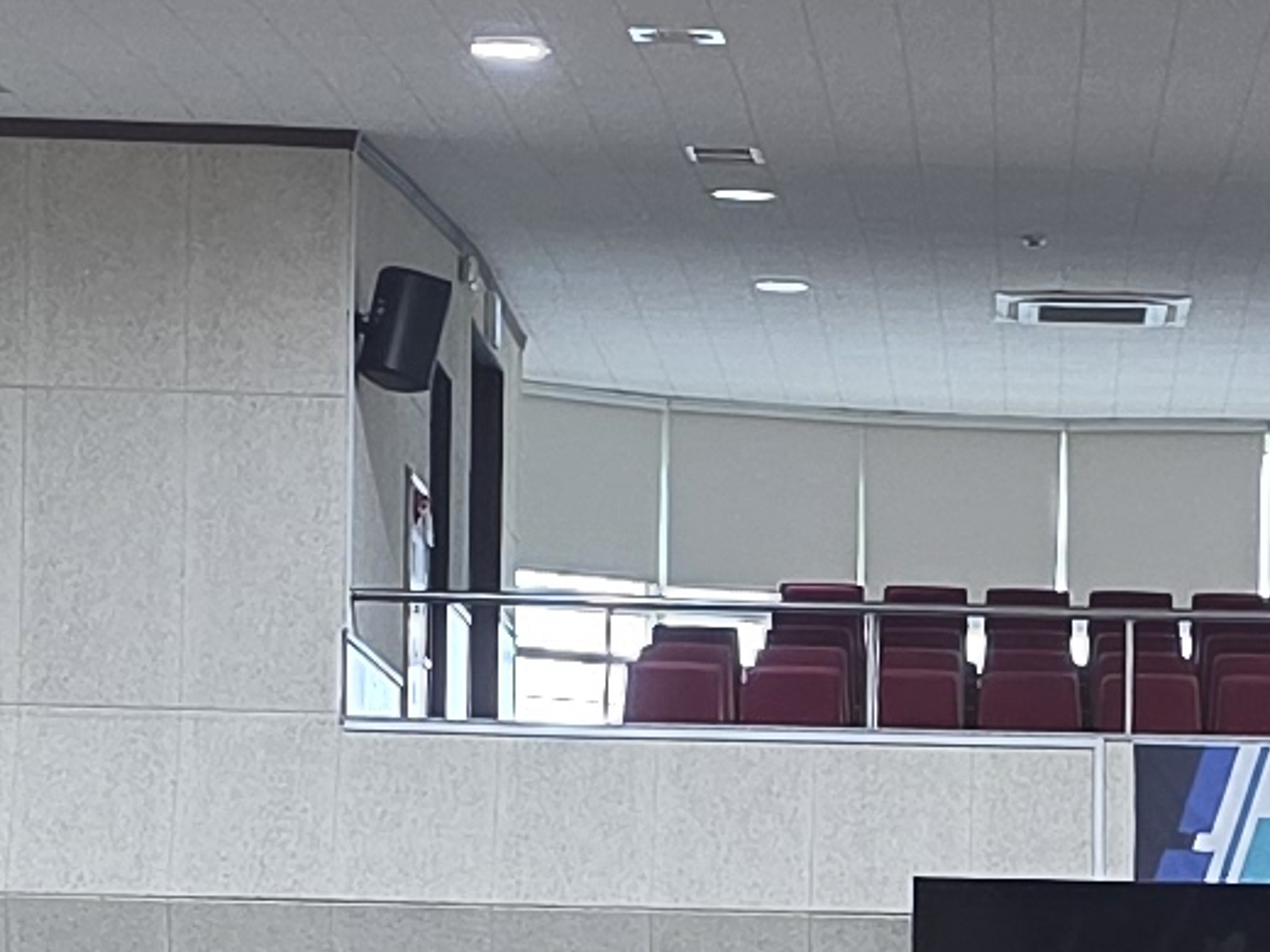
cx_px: 1097
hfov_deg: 11.1
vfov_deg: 8.3
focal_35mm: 177
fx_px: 6494
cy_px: 1208
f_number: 1.7
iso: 160
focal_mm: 6.3
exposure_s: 1/120
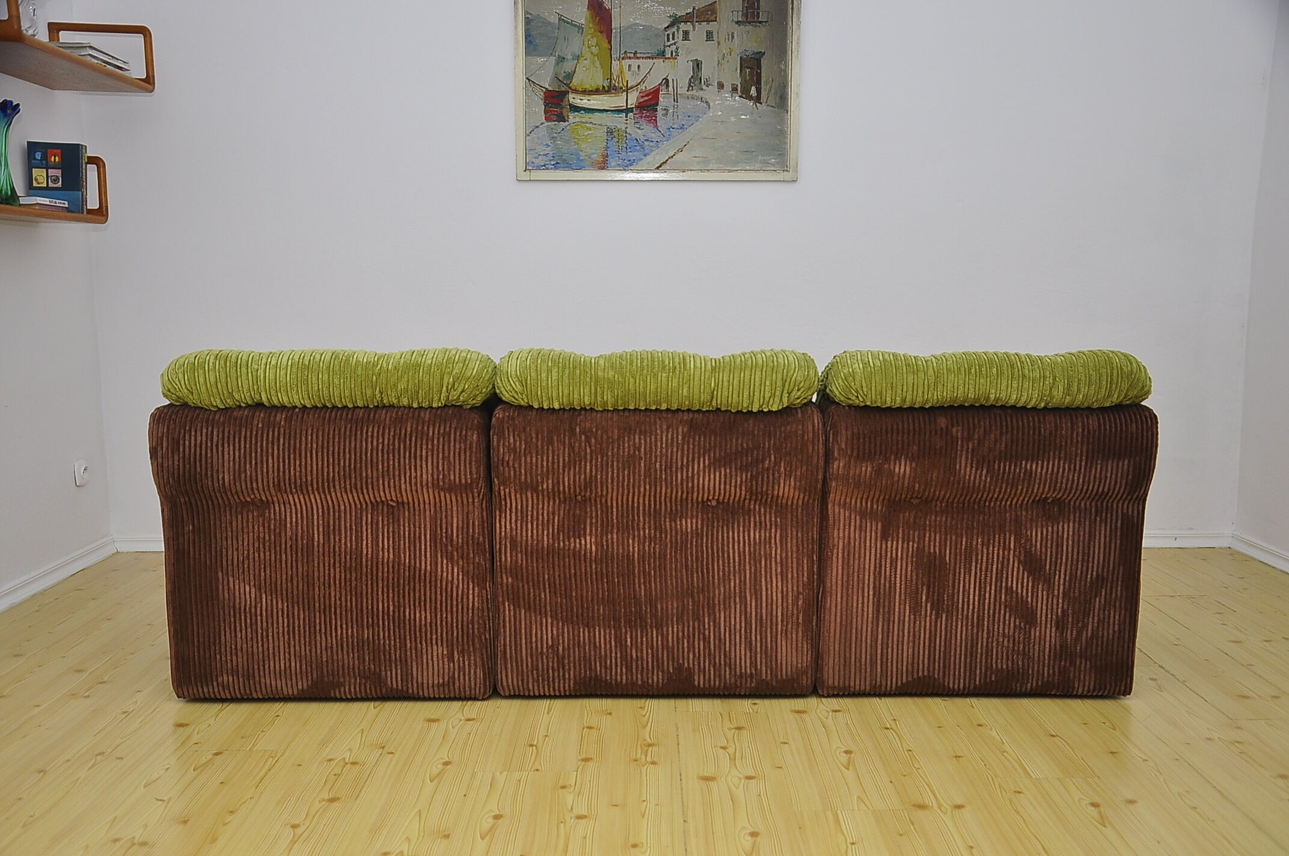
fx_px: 1287
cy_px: 428
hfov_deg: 53.2
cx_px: 644
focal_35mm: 36
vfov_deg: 36.8
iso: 250
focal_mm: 24
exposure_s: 1/200
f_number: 4
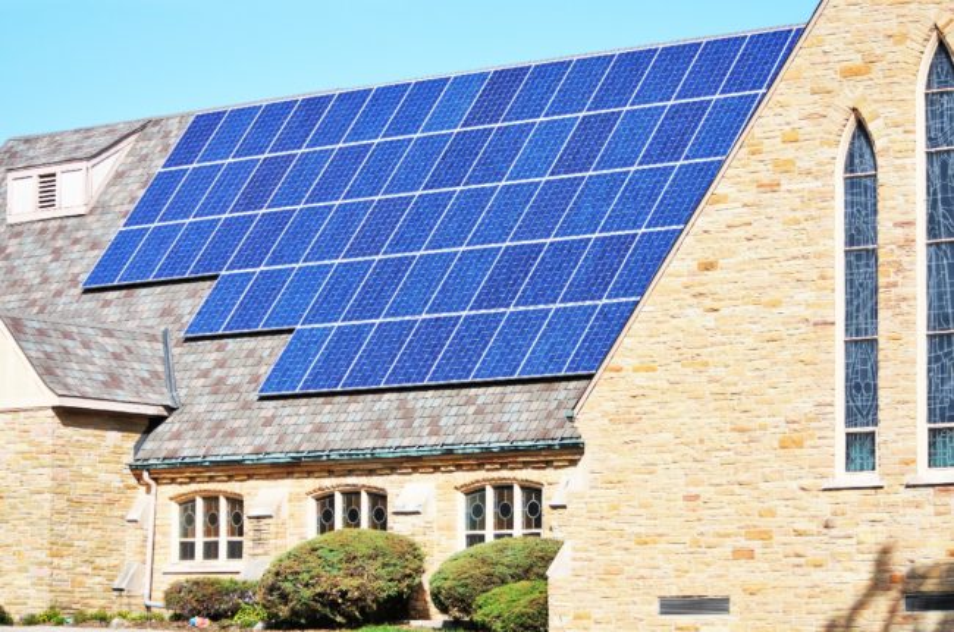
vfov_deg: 11.4
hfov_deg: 17.1
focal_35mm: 120
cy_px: 316
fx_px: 3174
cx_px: 477
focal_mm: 80
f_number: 5
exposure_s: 1/1000
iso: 200
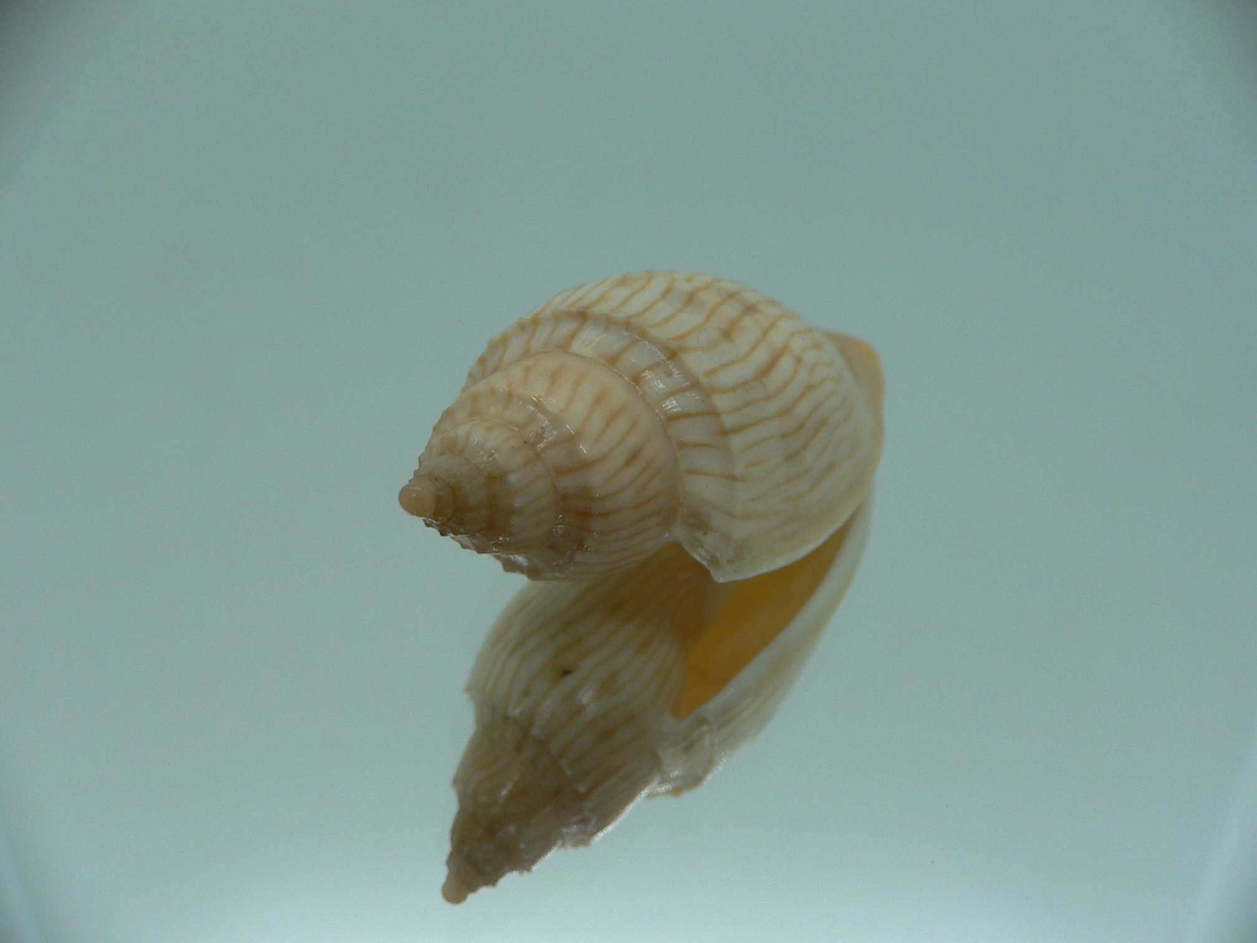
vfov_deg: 40.7
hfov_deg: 52.6
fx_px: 1271
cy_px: 472
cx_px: 628
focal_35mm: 35
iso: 80
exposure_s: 1/60
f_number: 2.8
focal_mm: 4.6
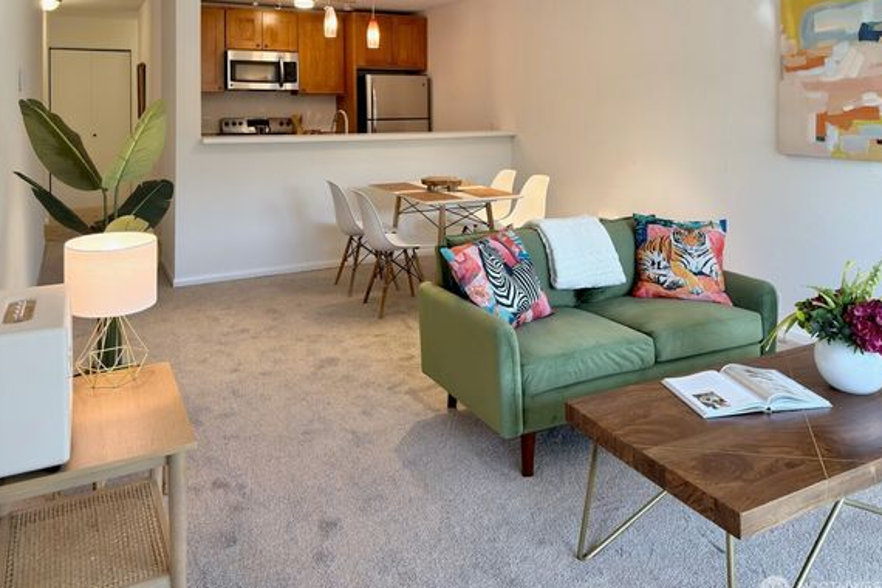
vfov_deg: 49.5
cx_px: 449
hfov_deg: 69.4
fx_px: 637
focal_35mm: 26
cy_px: 270
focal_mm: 6.76
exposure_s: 1/188
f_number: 1.78
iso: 200
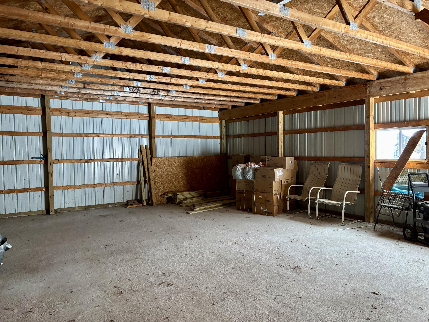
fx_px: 322
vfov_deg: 53.1
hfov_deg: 67.3
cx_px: 214
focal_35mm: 26
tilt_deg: -4.2
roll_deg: +0.9
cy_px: 161
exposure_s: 1/60
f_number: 1.6
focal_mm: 5.96
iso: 500
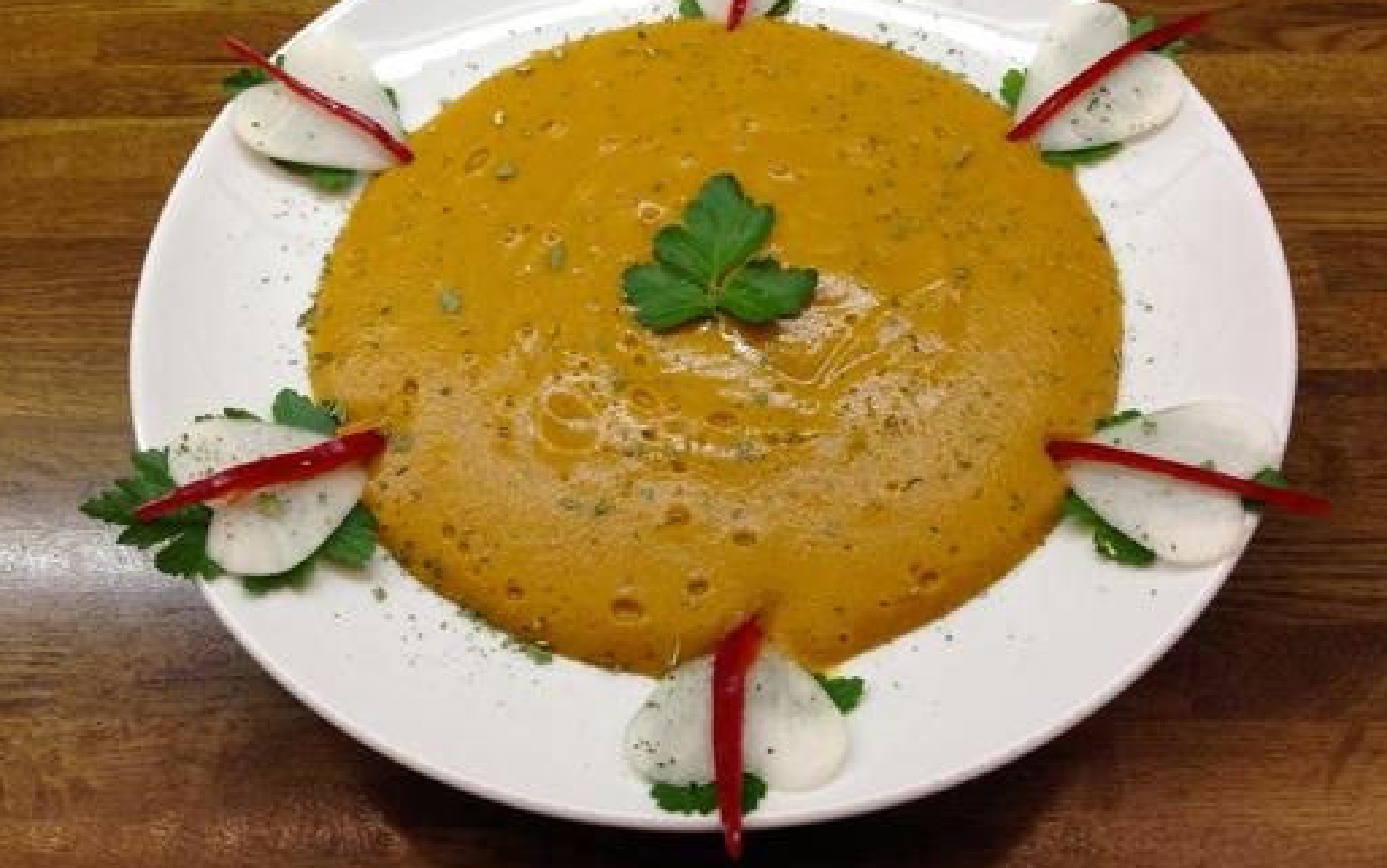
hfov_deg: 54.0
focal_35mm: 36
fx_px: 1361
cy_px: 368
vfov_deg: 35.3
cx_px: 703
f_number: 2.4
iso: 64
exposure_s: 1/50
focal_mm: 4.12
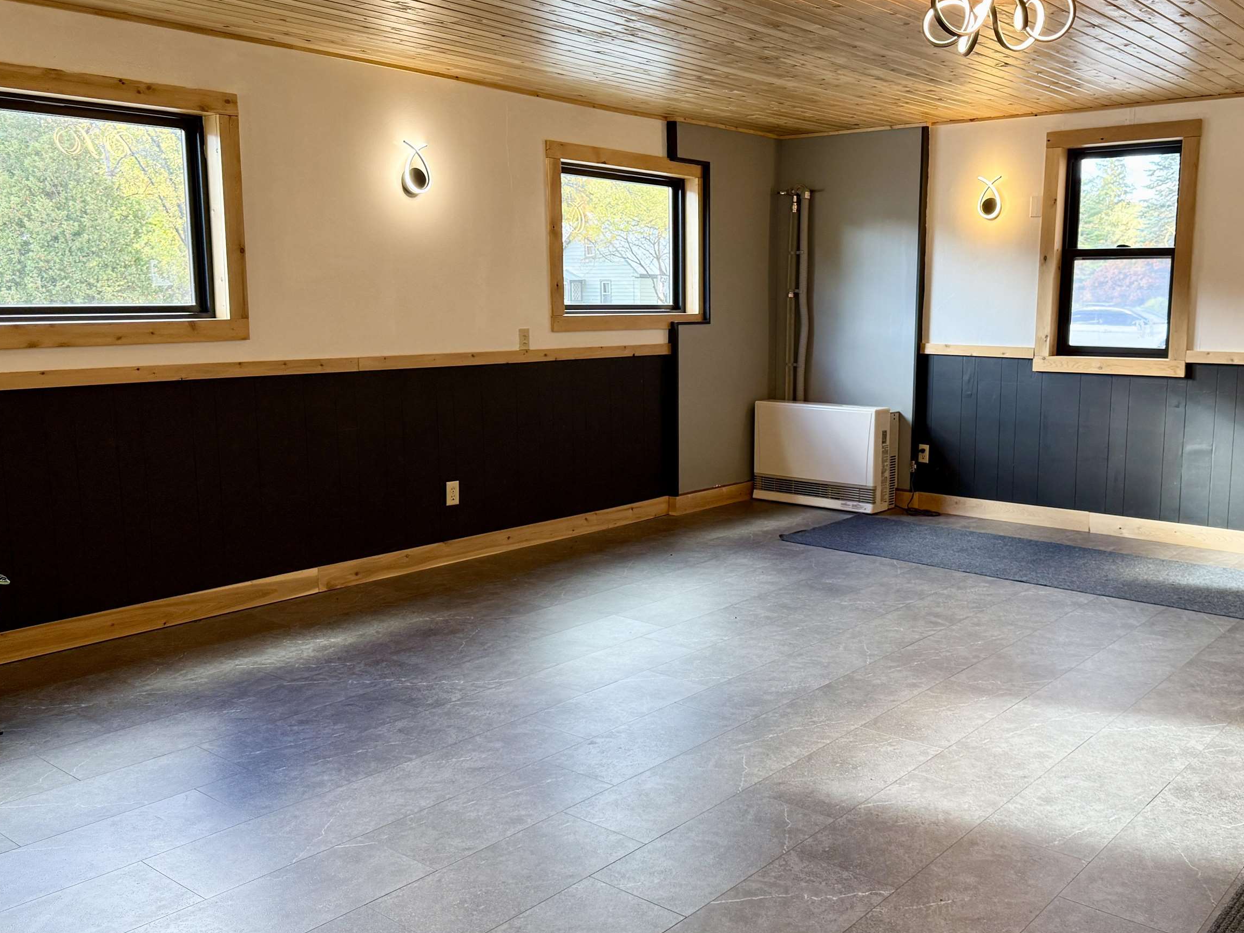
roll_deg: +0.7
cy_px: 464
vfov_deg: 44.2
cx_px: 736
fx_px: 1150
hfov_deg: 56.5
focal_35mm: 32
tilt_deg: -9.2
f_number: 1.78
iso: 200
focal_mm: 6.76
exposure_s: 1/120
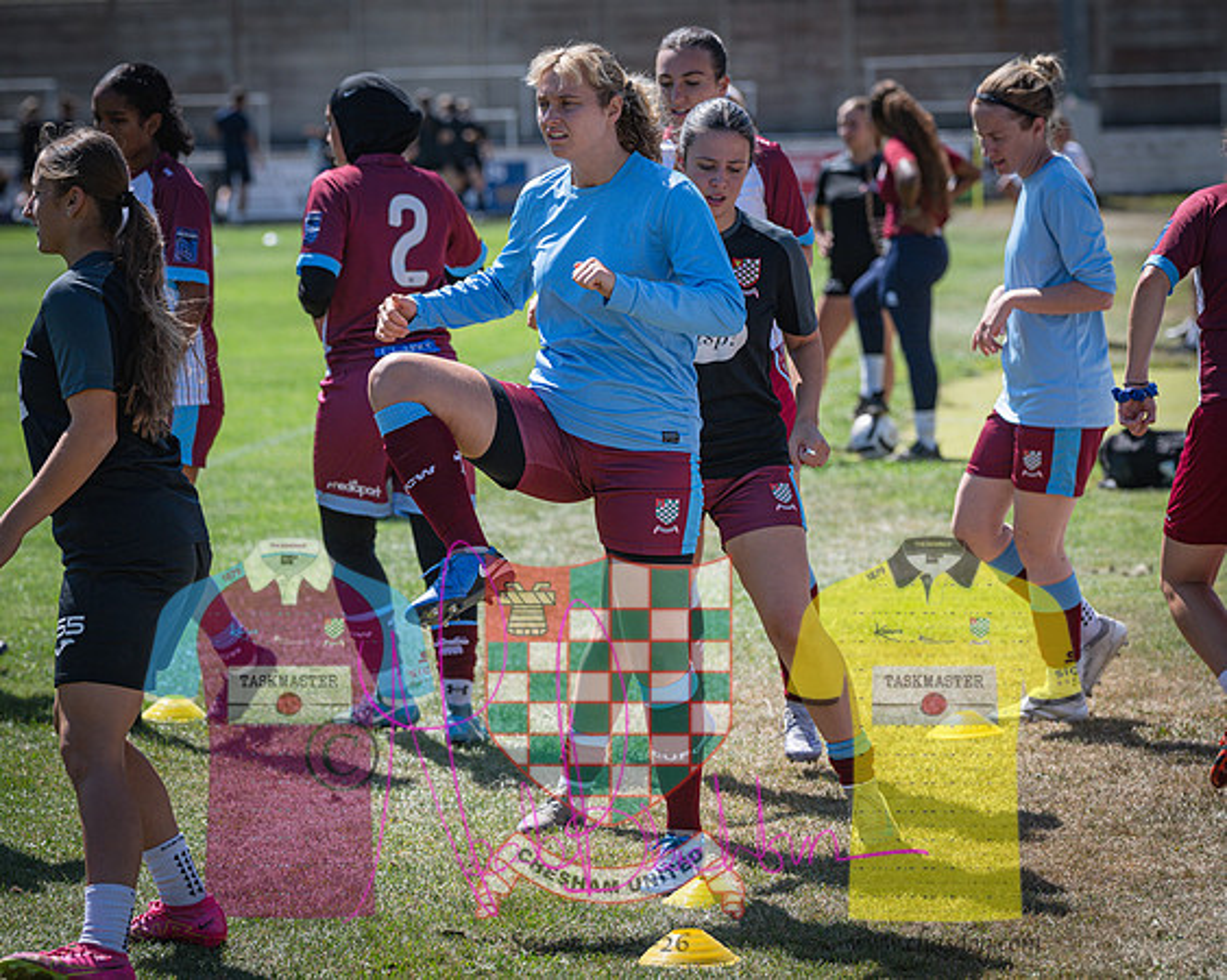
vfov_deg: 9.0
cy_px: 512
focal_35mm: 171
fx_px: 6212
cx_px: 604
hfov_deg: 11.3
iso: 200
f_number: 4
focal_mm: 123
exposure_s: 1/1600
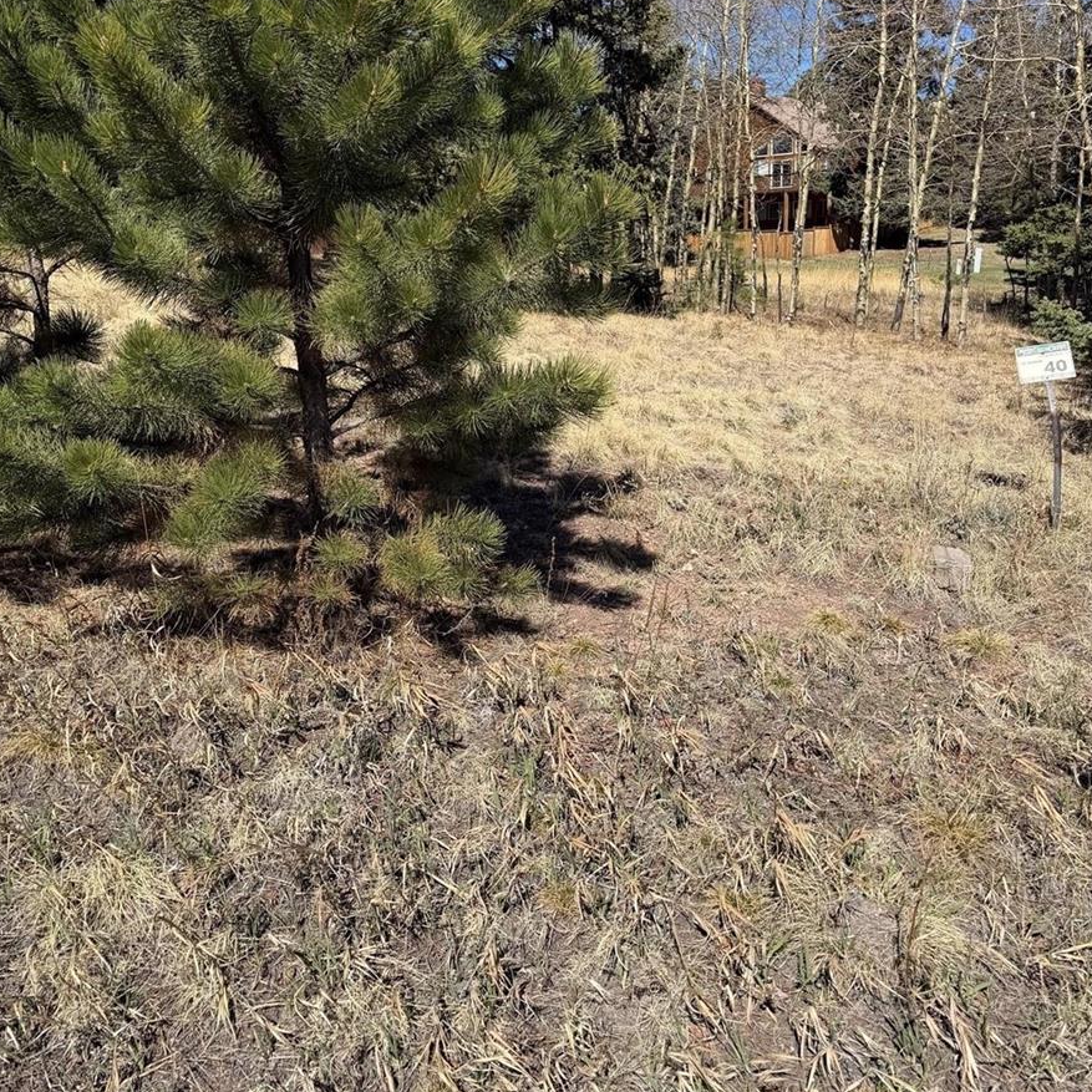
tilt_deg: -13.9
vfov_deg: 55.5
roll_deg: +1.0
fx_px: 1035
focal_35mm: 29
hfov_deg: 55.6
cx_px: 540
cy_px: 489
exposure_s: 1/4673
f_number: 1.78
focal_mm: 6.76
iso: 80
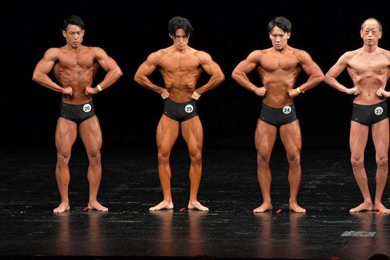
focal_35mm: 240
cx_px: 195
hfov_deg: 8.6
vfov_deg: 5.7
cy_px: 130
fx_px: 2599
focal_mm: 160
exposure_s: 1/400
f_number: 5.6
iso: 3200
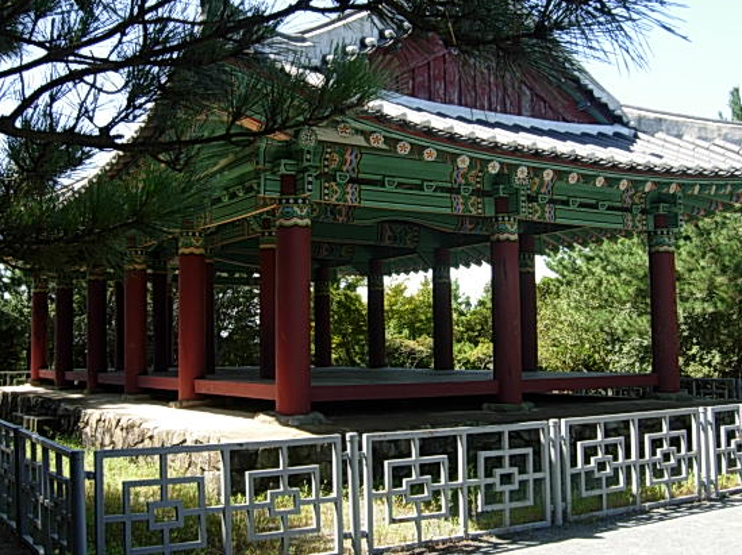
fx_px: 900
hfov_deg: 44.8
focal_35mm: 42
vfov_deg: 34.3
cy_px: 267
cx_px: 399
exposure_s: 1/157
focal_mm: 7.5
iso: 50
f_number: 4.3
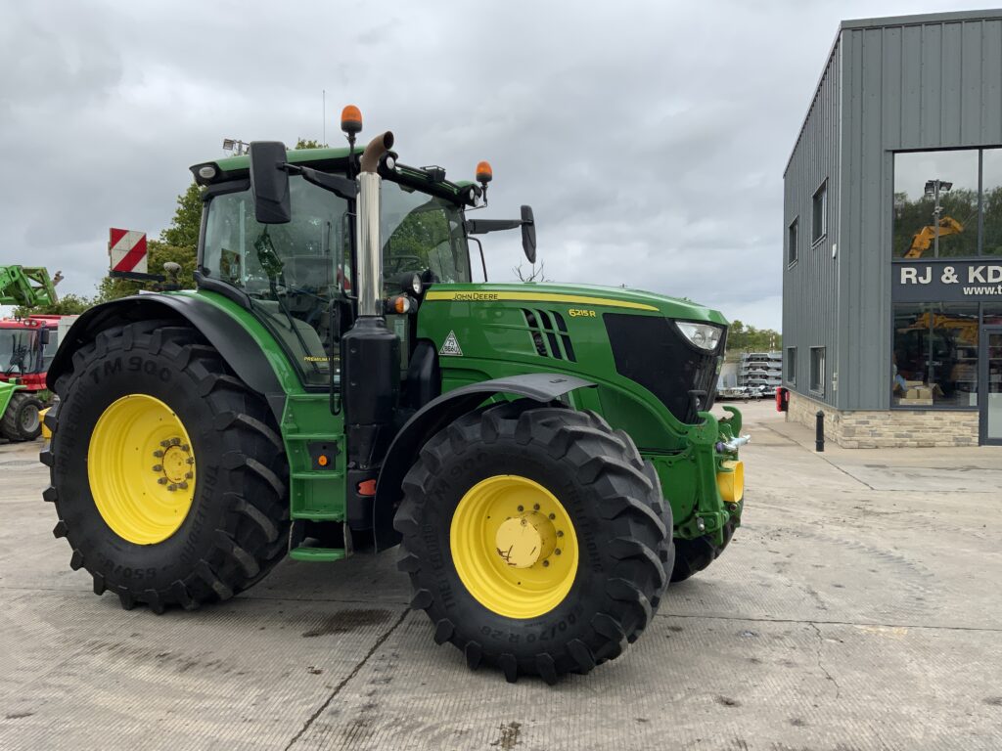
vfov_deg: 48.2
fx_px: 839
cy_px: 376
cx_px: 501
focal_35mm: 29
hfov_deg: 61.7
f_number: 1.8
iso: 16
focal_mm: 3
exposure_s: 1/1279
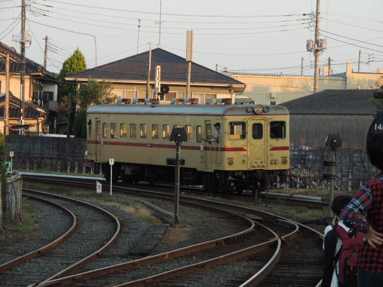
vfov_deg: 6.6
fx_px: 2489
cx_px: 192
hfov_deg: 8.8
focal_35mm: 225
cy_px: 144
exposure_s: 1/200
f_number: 4.6
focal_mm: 40.1
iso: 200
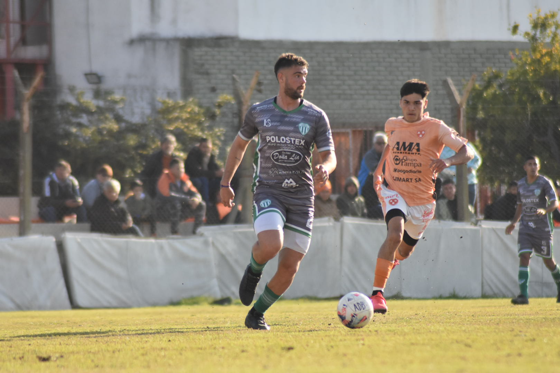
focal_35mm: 450
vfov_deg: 3.1
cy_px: 186
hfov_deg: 4.6
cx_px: 280
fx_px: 6999
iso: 1250
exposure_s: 1/2500
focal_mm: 300
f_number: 6.3
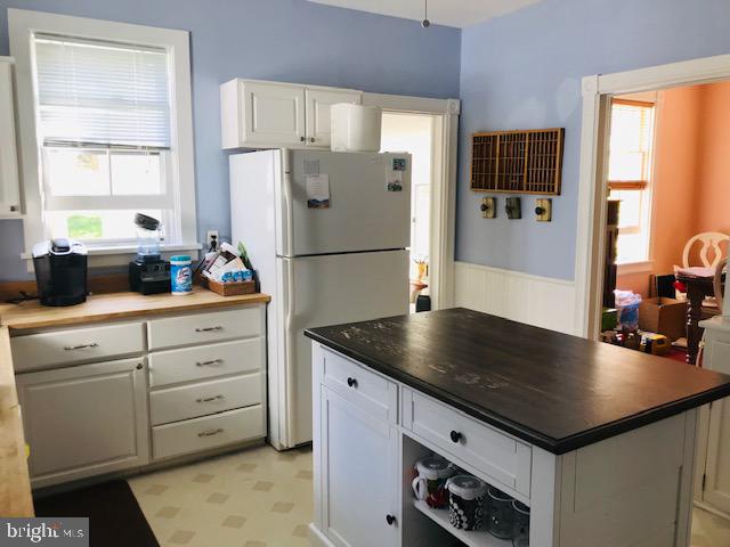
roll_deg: +0.0
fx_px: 590
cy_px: 274
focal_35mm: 28
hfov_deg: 63.4
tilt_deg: -5.6
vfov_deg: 49.7
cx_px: 365
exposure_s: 1/60
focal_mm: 3.99
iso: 25
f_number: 1.8
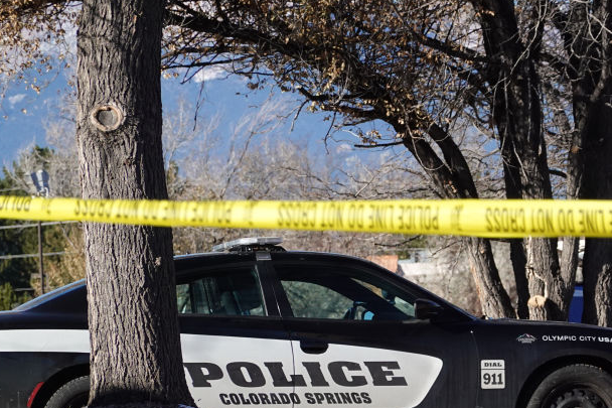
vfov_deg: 4.1
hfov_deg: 6.1
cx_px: 428
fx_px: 5727
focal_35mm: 337
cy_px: 307
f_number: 4.5
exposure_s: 1/1600
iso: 400
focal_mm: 72
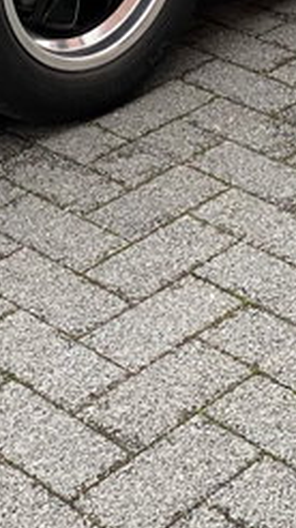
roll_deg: +1.5
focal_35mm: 118
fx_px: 1650
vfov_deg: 16.2
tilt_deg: -11.9
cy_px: -331
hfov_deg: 10.2
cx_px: 86
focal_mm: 4.25
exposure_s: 1/63
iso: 125
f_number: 1.8
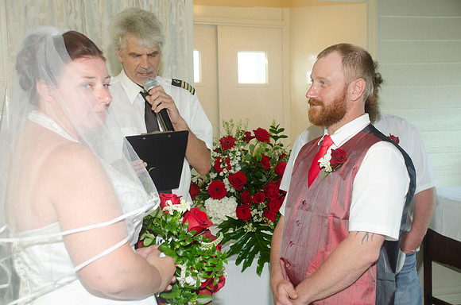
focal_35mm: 48
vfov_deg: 27.9
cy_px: 152
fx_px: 613
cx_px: 230
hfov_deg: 41.2
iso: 400
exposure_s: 1/80
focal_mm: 32
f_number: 5.6
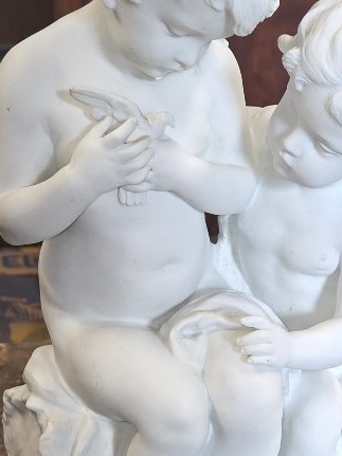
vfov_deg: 29.9
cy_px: 326
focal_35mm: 64
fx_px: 843
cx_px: 260
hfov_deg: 22.7
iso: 200
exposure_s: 1/50
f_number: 1.8
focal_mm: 5.4
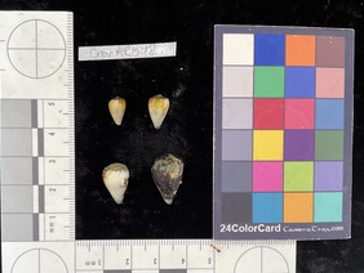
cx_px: 168
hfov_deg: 51.3
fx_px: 379
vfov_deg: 39.5
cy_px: 165
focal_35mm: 36
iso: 64
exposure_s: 1/120
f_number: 1.8
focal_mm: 3
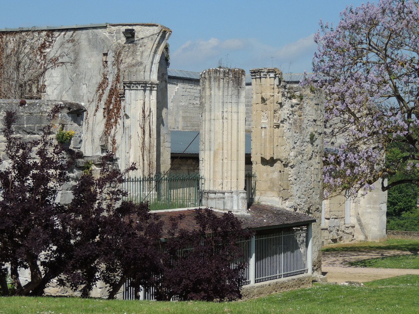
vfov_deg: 14.8
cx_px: 210
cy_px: 157
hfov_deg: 19.6
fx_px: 1210
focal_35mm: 100
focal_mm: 17.8
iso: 100
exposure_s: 1/1000
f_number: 4.1
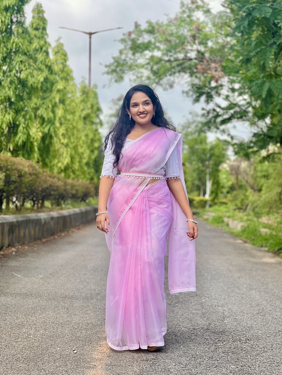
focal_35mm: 77
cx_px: 141
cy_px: 188
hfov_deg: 19.1
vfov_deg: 25.3
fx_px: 836
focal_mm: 9
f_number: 2.8
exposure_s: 1/239
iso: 25
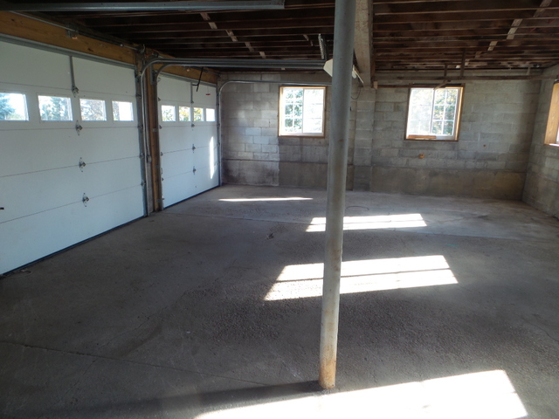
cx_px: 280
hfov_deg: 73.9
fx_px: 371
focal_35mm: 23
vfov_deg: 58.9
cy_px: 210
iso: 100
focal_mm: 4.1
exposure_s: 1/30
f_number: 3.5
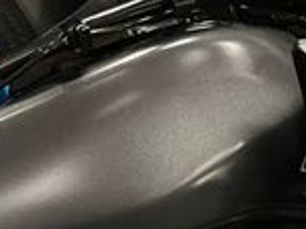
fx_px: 980
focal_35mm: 111
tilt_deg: -18.5
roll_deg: +0.5
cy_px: 258
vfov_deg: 13.0
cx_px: -253
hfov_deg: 15.2
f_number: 1.6
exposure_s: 1/50
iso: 400
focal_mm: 5.1
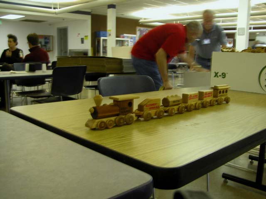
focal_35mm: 35
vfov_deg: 40.7
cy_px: 100
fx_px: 269
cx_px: 133
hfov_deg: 52.6
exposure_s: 1/5.7
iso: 100
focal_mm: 9.2
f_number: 2.8
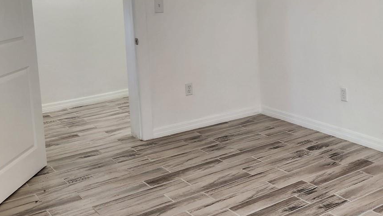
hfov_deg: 42.0
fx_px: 477
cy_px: 41
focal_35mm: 47
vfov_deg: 25.0
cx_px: 300
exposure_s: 1/120
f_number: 1.8
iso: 100
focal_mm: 5.4
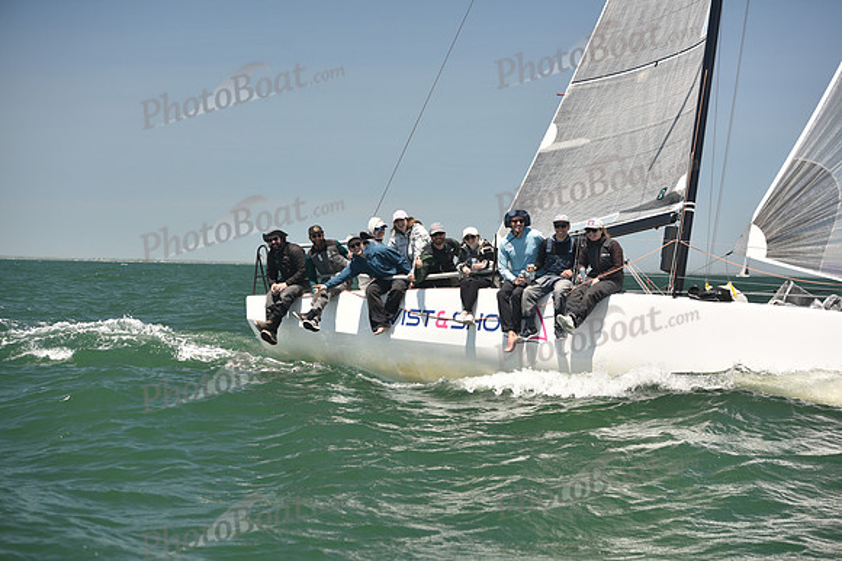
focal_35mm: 70
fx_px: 1638
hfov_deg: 28.8
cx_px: 421
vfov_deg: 19.5
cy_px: 280
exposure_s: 1/800
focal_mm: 70
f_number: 4.5
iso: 250
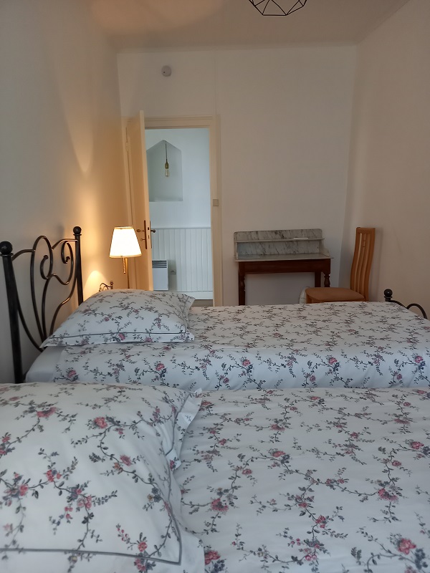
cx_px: 215
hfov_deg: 54.9
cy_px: 286
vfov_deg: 69.4
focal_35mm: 25
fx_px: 414
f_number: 2
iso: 400
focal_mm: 4.6
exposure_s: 1/25
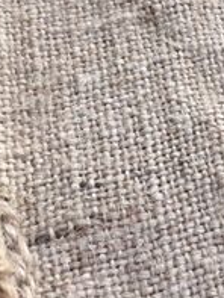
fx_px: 810
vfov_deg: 20.7
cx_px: 291
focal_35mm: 94
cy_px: 80
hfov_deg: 15.0
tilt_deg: -55.1
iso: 32
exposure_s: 1/33
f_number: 2.2
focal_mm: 4.15
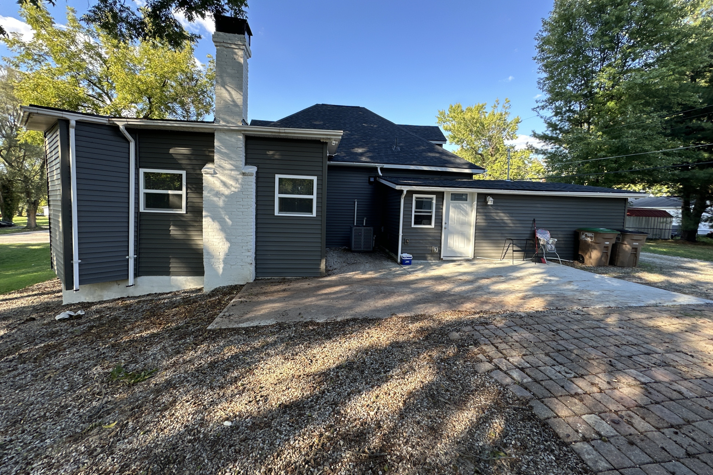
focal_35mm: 15
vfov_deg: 77.3
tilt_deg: -3.5
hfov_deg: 100.4
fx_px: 297
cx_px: 358
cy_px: 227
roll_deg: -1.7
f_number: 2.2
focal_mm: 2.22
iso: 40
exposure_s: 1/177
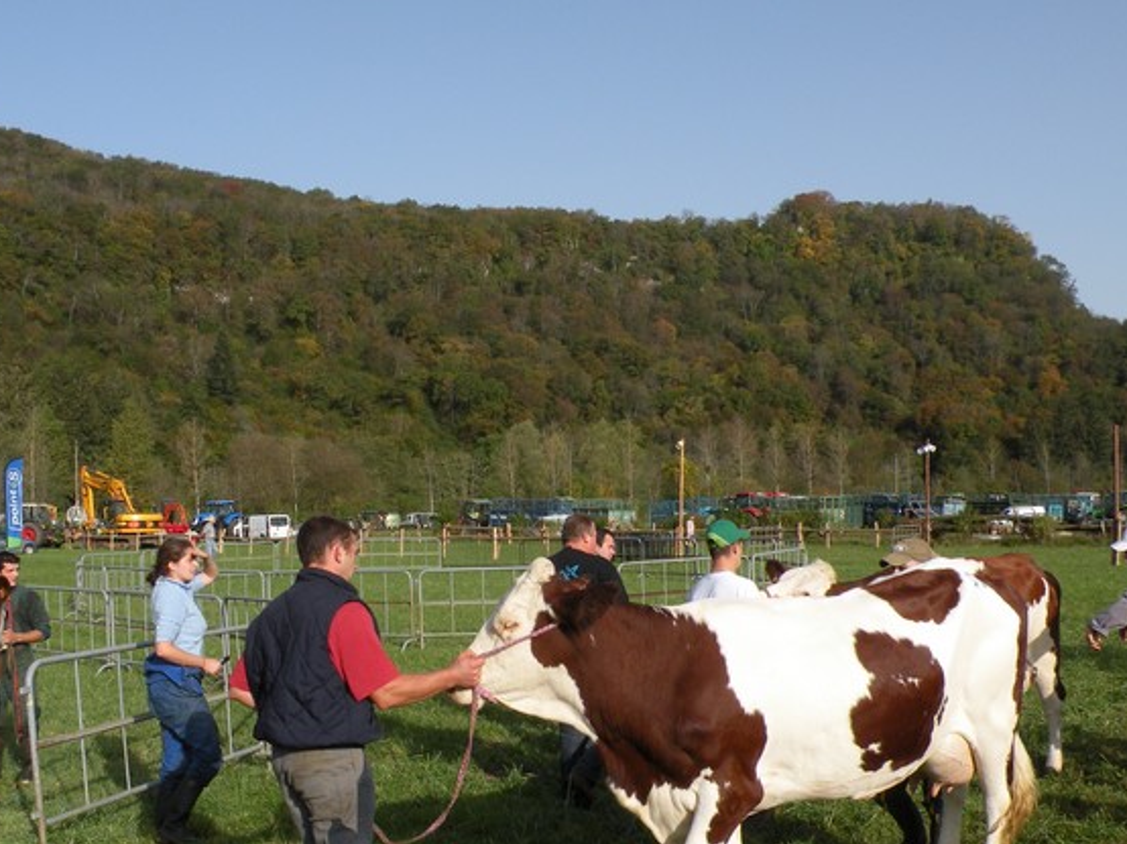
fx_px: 1269
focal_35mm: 39
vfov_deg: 36.6
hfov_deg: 47.8
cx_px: 523
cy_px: 513
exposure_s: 1/278
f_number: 6.3
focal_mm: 4.7
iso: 64
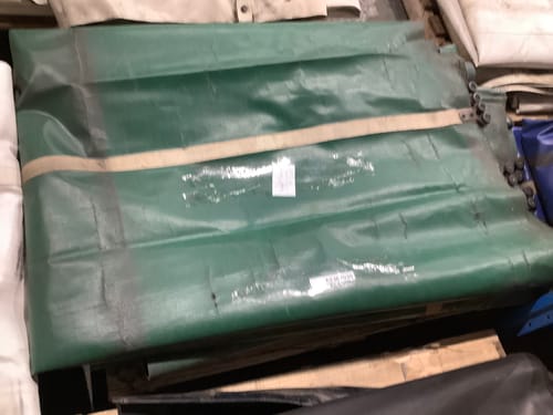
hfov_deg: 58.4
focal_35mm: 31
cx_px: 276
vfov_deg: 45.4
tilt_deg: -60.9
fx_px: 495
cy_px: 208
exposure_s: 1/33
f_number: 2.4
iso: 320
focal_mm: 3.3
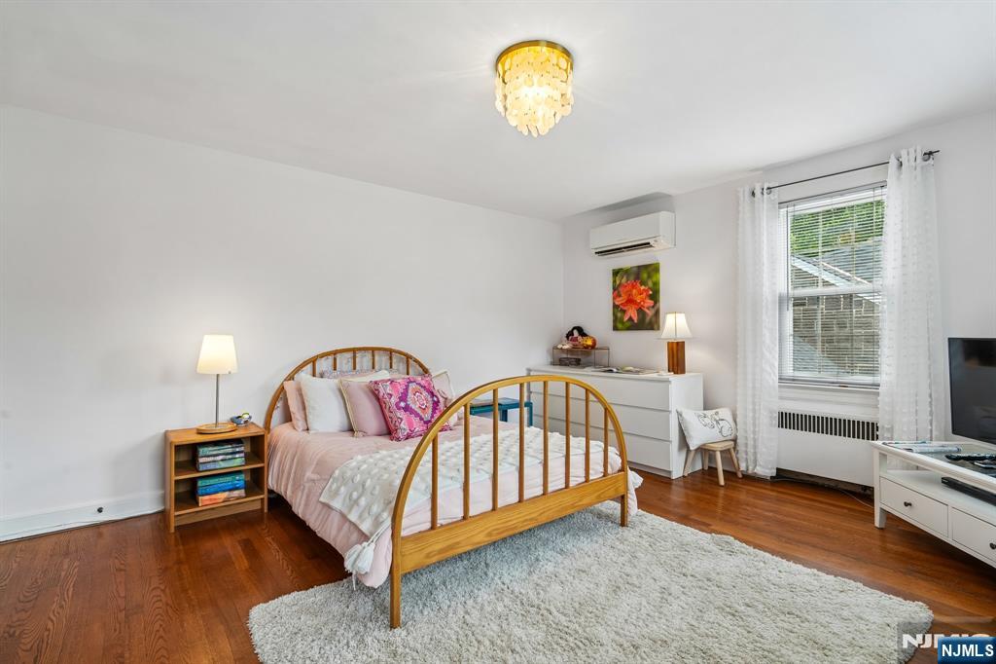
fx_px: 442
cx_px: 498
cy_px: 332
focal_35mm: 16
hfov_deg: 96.8
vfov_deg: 73.7
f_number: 8
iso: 400
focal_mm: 16
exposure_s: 1/20
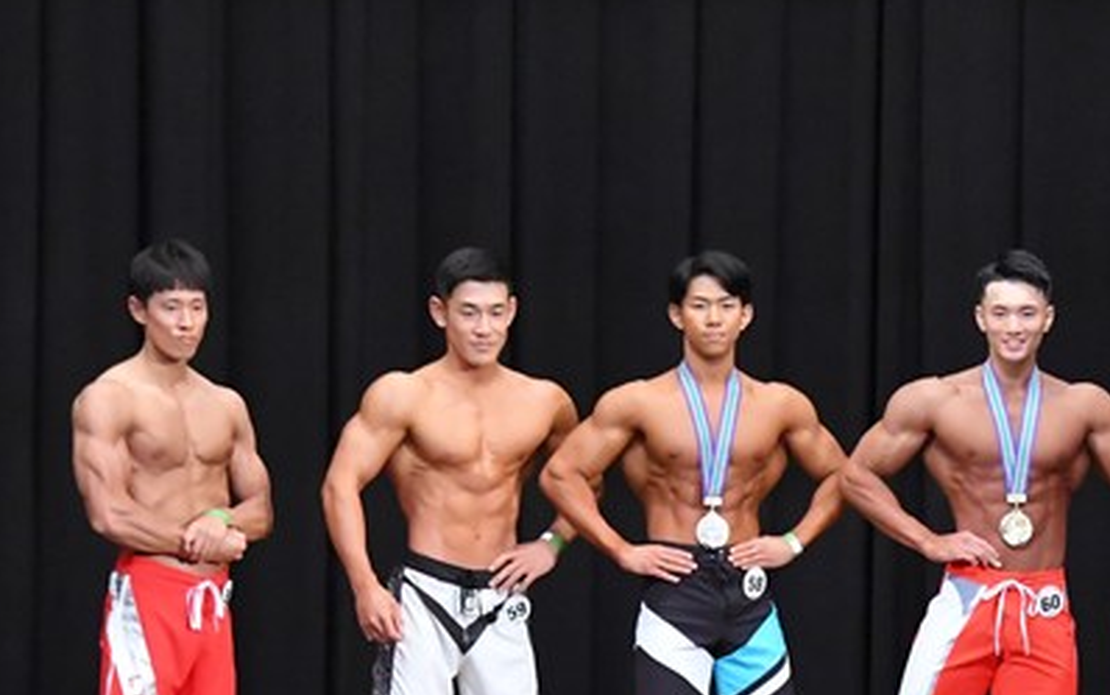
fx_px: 8110
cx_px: 991
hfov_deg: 7.8
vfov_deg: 4.9
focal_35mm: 268
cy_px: 550
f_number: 5.6
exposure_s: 1/400
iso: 8000
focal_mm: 90
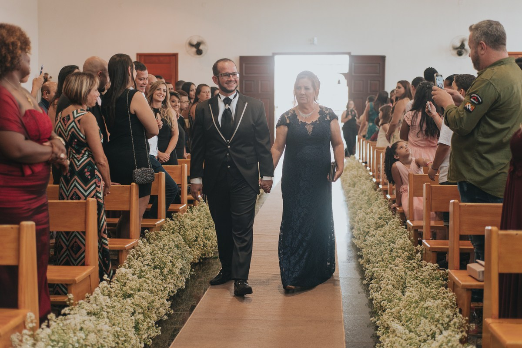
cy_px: 174
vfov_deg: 27.0
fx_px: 725
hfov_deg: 39.6
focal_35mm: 50
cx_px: 261
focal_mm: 50
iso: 800
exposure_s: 1/125
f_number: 2.8
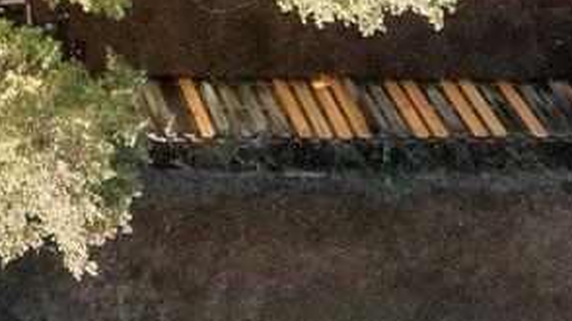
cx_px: -350
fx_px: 2759
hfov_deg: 11.2
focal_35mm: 182
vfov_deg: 5.7
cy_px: -976
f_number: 2.8
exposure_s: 1/160
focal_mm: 12.29
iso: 280
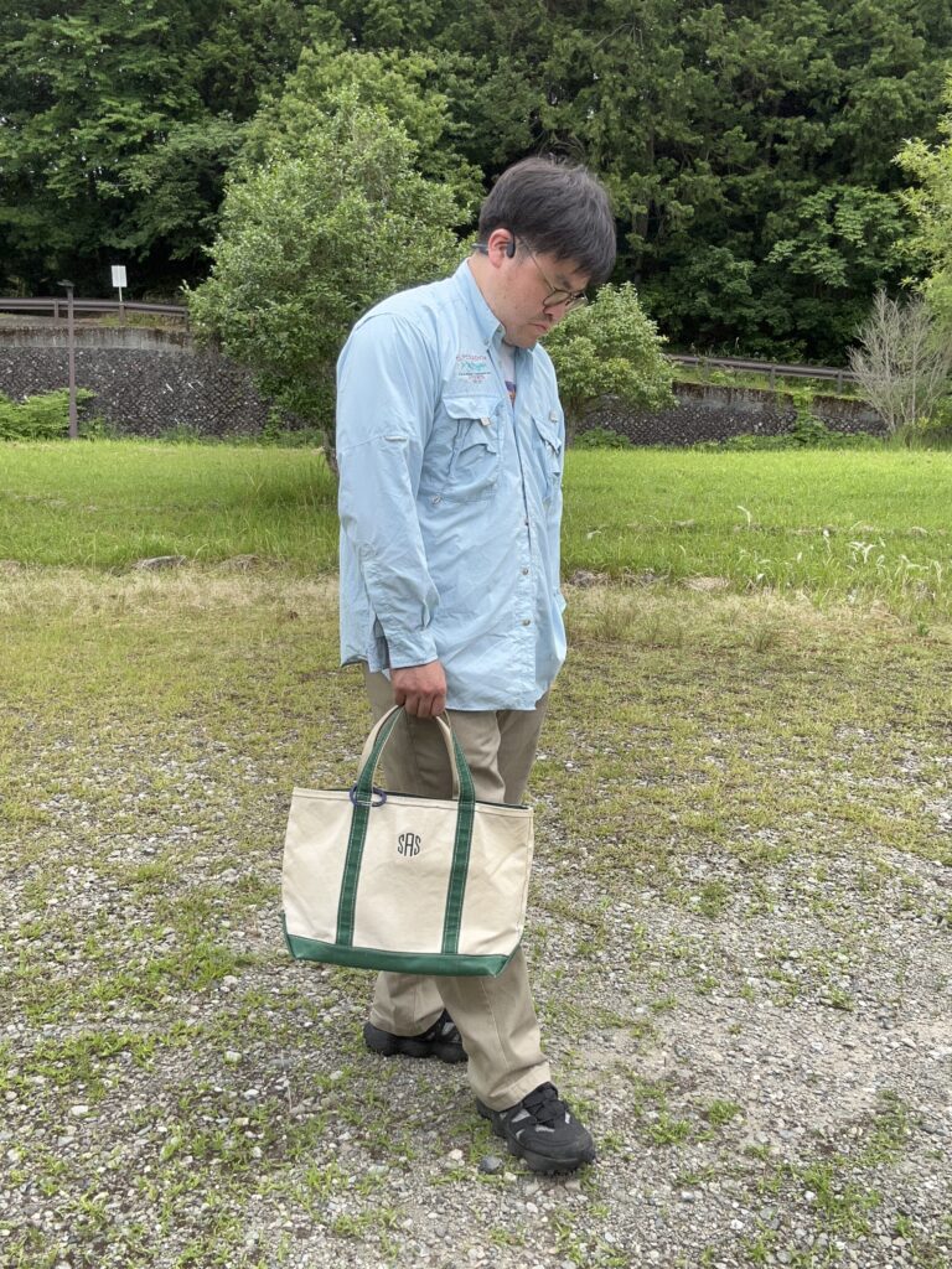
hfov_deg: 46.8
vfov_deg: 60.0
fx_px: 1100
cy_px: 634
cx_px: 476
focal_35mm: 30
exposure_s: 1/857
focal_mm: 2.69
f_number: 1.9
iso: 25
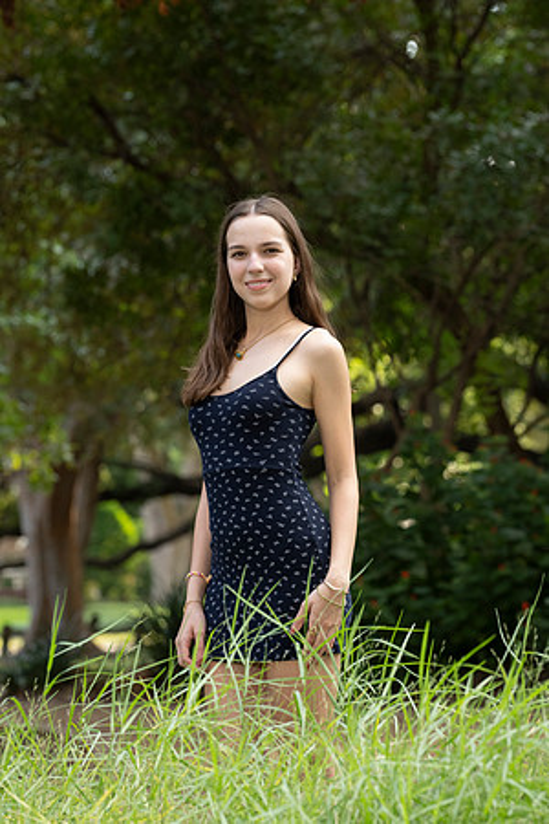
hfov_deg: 6.9
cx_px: 274
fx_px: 4575
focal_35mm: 200
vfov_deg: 10.3
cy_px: 412
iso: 1250
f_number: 8
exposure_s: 1/200
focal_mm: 200
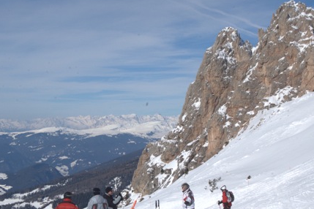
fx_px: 820
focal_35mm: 94
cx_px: 149
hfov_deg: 21.7
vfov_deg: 14.5
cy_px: 130
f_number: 11
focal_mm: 42
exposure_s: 1/500
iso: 200
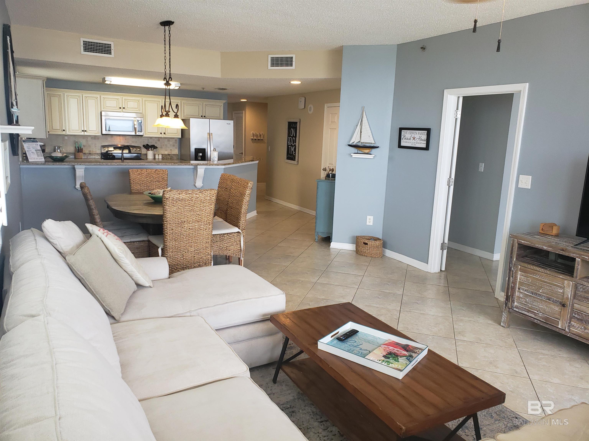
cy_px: 220
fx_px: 442
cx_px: 294
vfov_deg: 53.1
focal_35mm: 26
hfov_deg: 67.3
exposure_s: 1/40
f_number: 2.4
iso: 100
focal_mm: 4.3
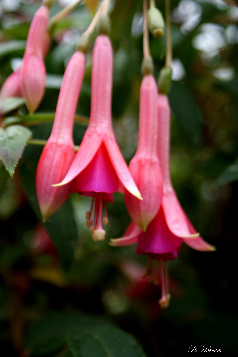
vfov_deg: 22.6
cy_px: 178
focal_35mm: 90
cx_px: 119
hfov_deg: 15.2
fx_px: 893
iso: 125
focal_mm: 60
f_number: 5.6
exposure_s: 1/100
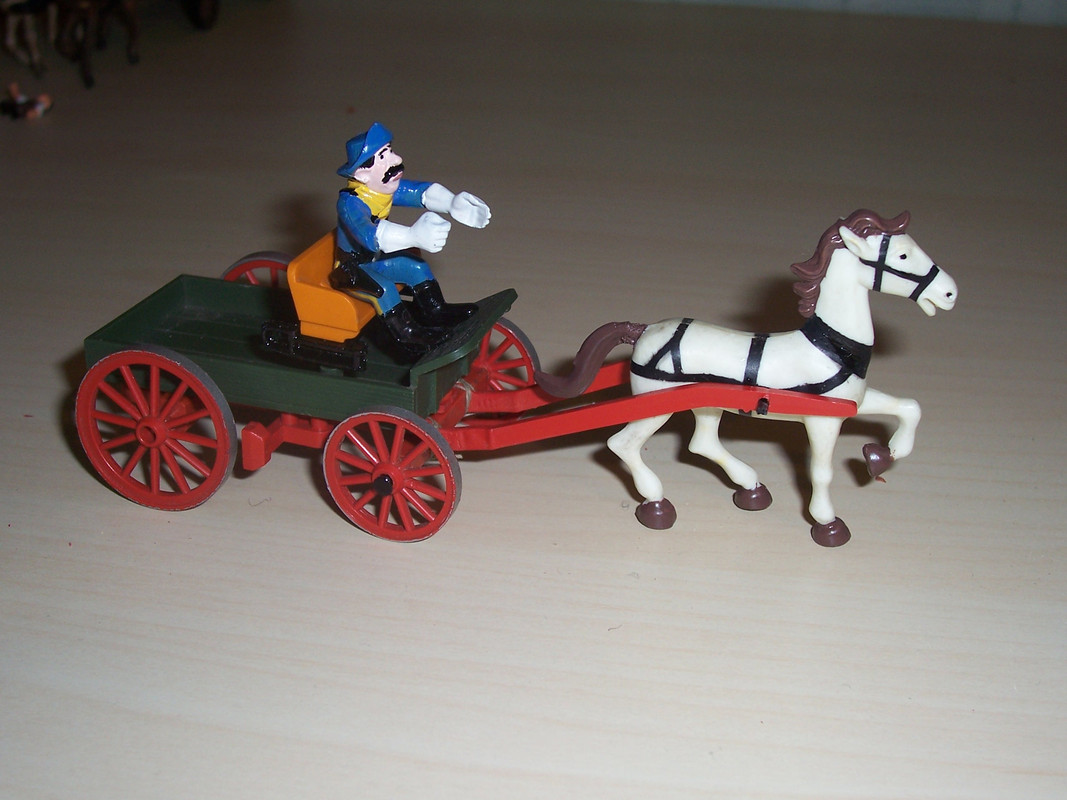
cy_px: 400
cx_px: 534
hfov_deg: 44.8
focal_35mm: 42
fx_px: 1294
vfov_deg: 34.3
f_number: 3
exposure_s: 1/60
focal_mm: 7
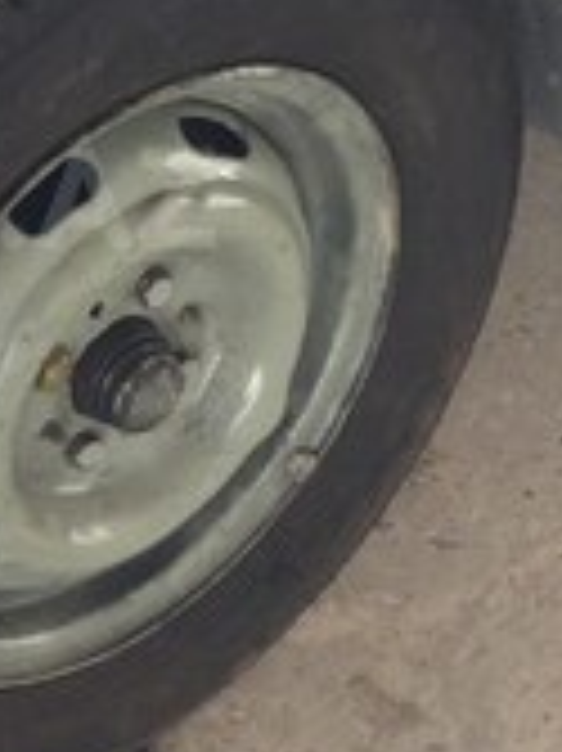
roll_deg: +8.9
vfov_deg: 22.6
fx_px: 1864
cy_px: 198
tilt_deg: -37.3
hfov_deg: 16.4
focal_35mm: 86
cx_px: -130
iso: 32
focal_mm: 4.15
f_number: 2.2
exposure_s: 1/33
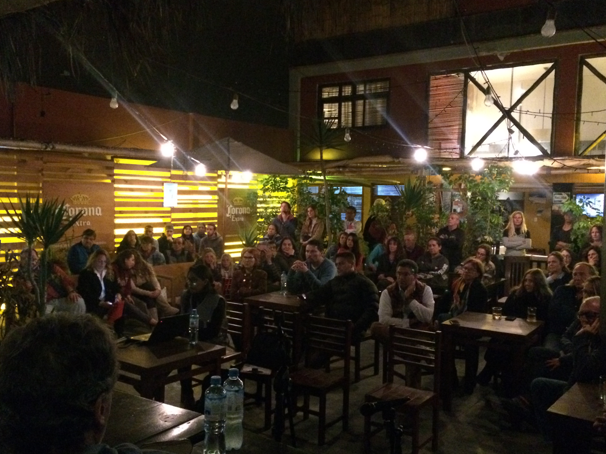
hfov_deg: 55.3
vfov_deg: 42.9
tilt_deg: -4.0
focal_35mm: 33
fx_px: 578
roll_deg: -1.3
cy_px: 242
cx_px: 293
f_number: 2.2
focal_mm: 4.15
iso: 800
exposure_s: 1/15
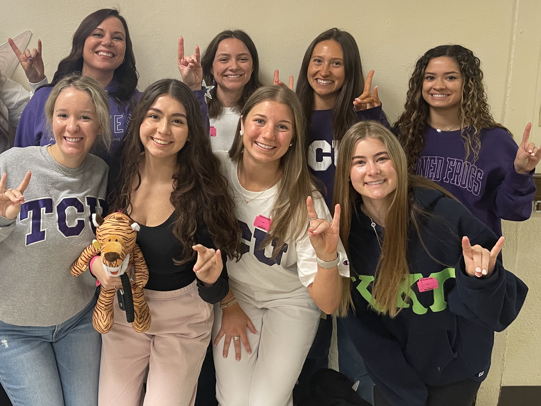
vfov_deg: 38.4
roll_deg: -0.4
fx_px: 578
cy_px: 154
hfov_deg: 48.4
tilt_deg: -10.6
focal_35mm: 37
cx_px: 142
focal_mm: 5.1
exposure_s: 1/60
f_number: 1.6
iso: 200
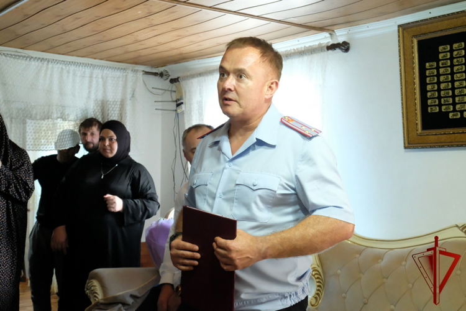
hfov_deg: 43.6
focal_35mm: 45
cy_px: 156
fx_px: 582
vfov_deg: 29.9
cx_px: 233
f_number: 9
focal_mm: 30.2
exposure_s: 1/52
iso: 12800
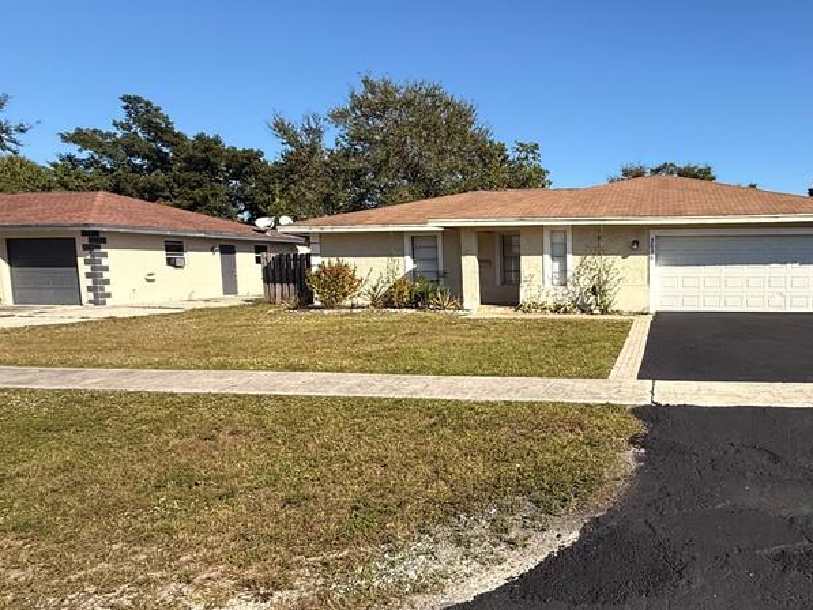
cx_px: 607
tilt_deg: -5.5
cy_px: 321
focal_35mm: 24
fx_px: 564
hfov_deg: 67.2
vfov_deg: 56.8
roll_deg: +0.0
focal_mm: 2.22
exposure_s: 1/2237
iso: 50
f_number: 2.2
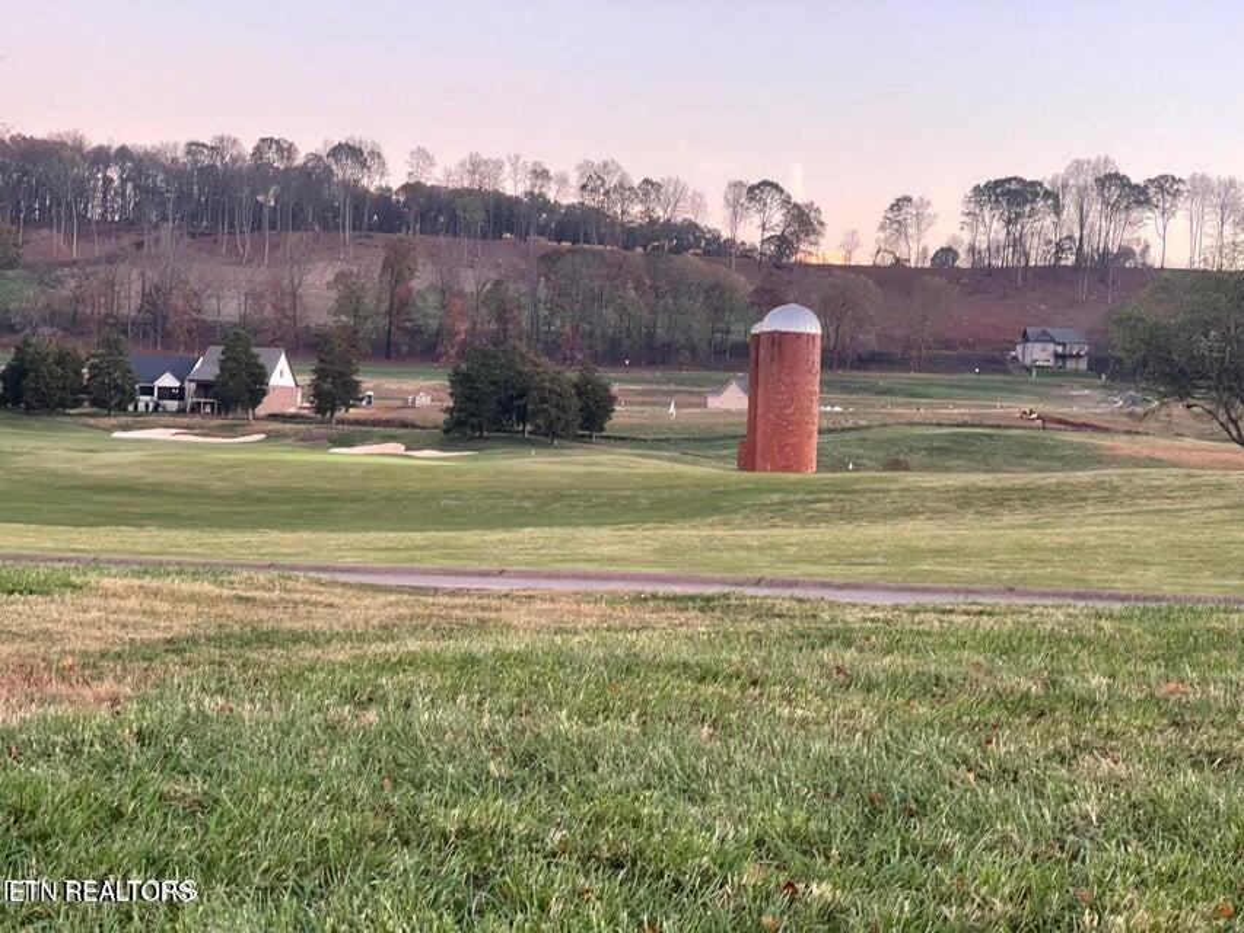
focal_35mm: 64
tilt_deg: -2.8
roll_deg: -3.1
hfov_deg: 30.3
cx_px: 622
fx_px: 2300
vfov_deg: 22.9
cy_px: 466
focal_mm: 7.5
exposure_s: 1/99
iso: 160
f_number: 2.2
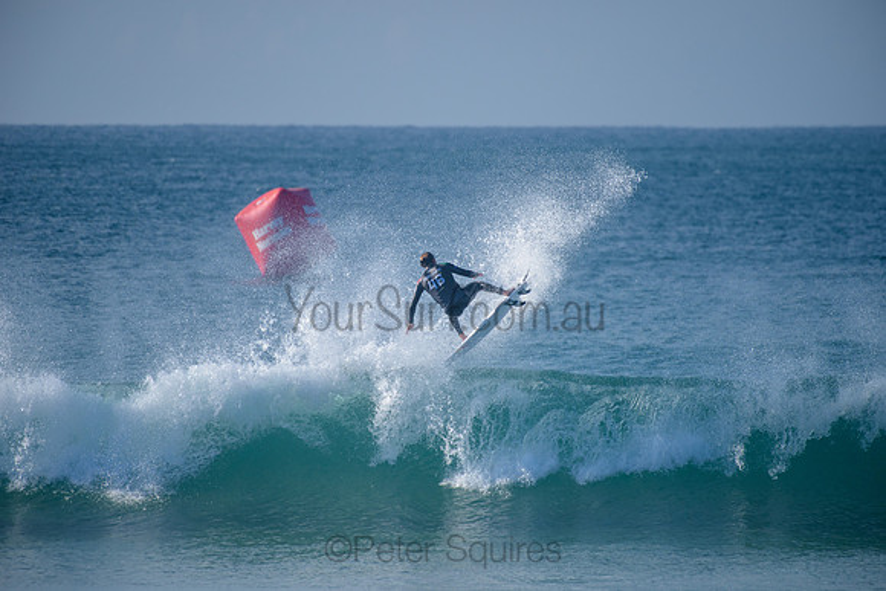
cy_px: 296
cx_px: 443
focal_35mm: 515
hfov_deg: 4.0
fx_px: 12673
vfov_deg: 2.7
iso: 280
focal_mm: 500
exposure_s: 1/2000
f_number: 5.6
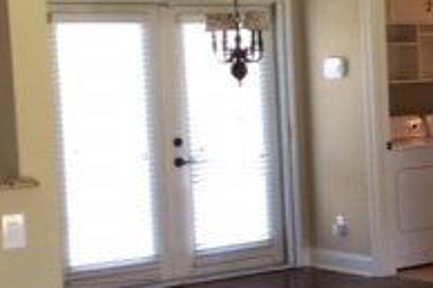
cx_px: 511
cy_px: 141
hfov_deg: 18.8
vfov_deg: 13.3
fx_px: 1238
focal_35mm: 103
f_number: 2.2
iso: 64
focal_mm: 4.12
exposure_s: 1/30
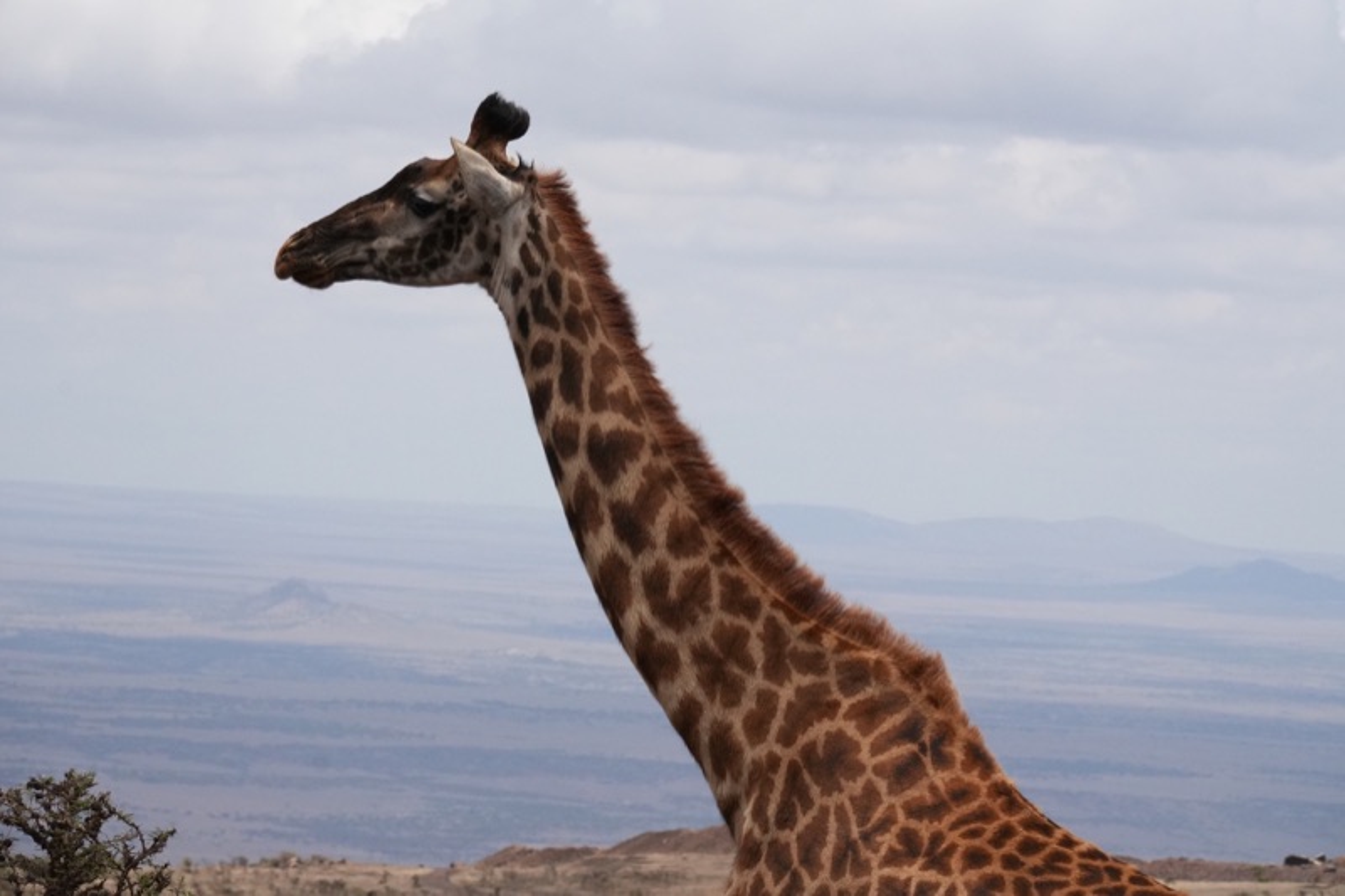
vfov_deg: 7.6
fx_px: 6723
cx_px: 672
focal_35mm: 180
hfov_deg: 11.4
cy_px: 448
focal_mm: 120
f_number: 11
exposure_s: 1/4000
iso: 2000
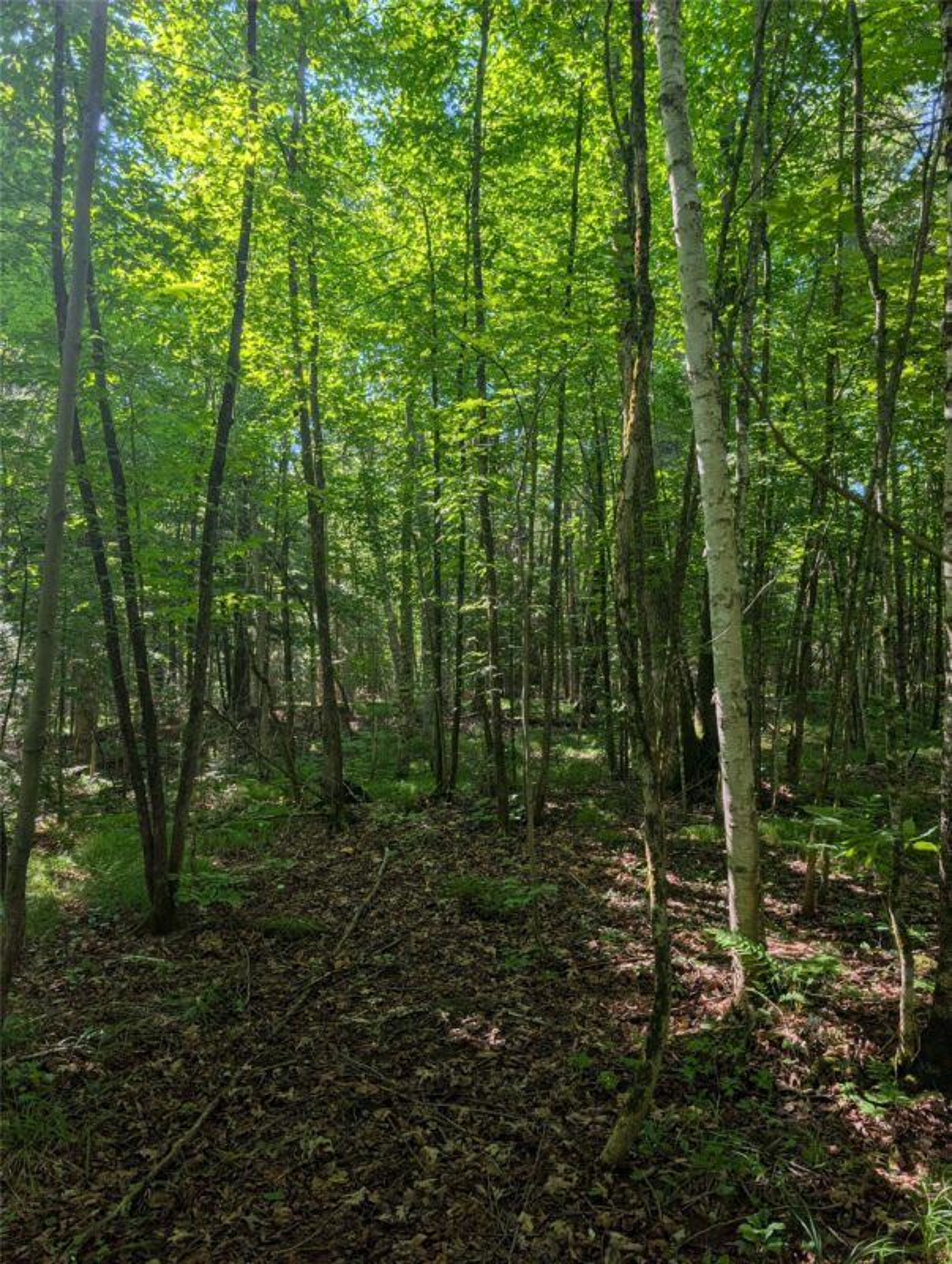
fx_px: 877
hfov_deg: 57.0
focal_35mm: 24
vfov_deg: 71.5
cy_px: 632
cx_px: 476
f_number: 1.68
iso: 20
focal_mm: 6.9
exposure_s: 1/579
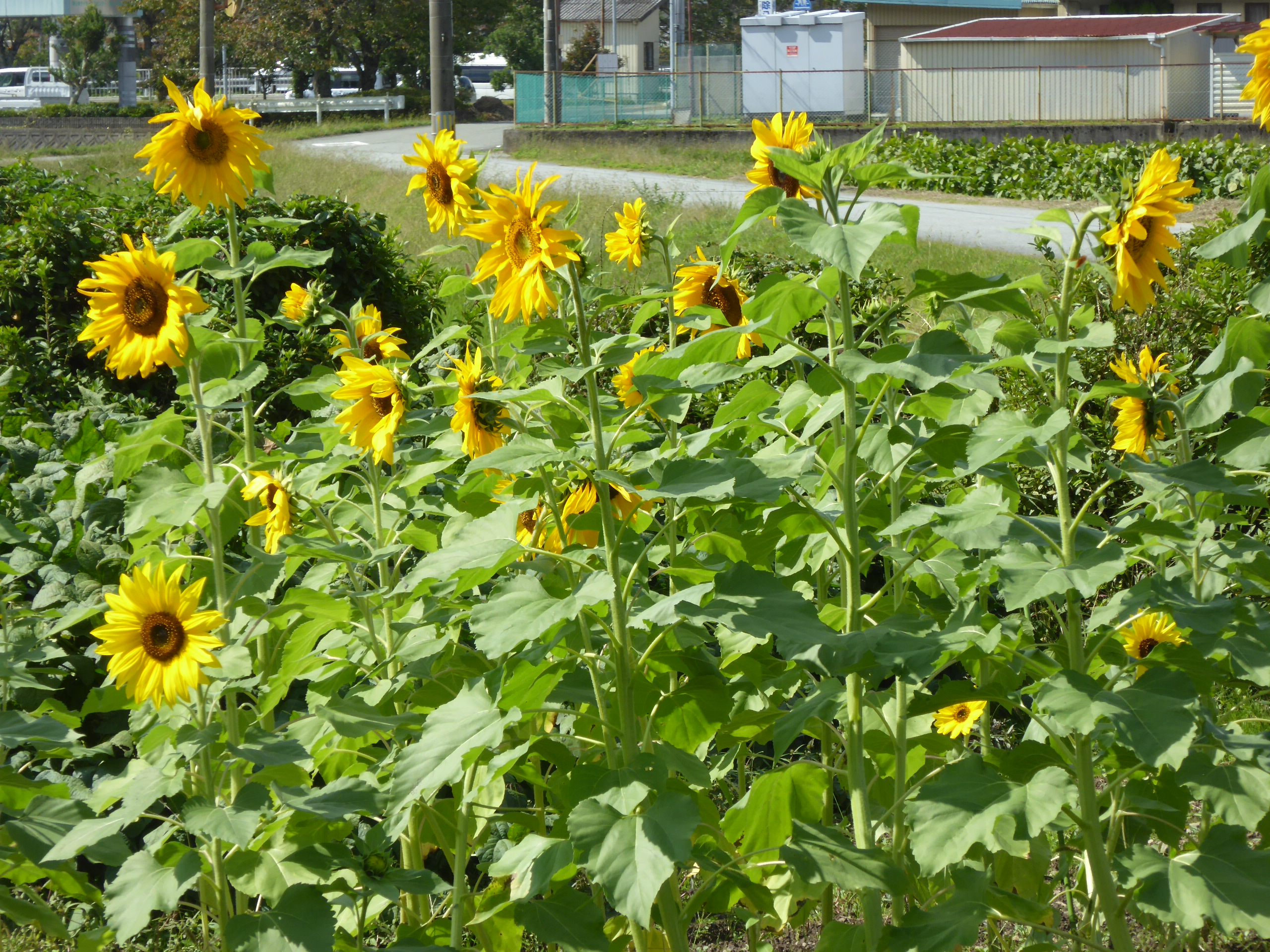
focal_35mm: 168
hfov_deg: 11.8
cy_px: 476
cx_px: 635
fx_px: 6164
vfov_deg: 8.8
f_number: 5.4
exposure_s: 1/320
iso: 100
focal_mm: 27.1
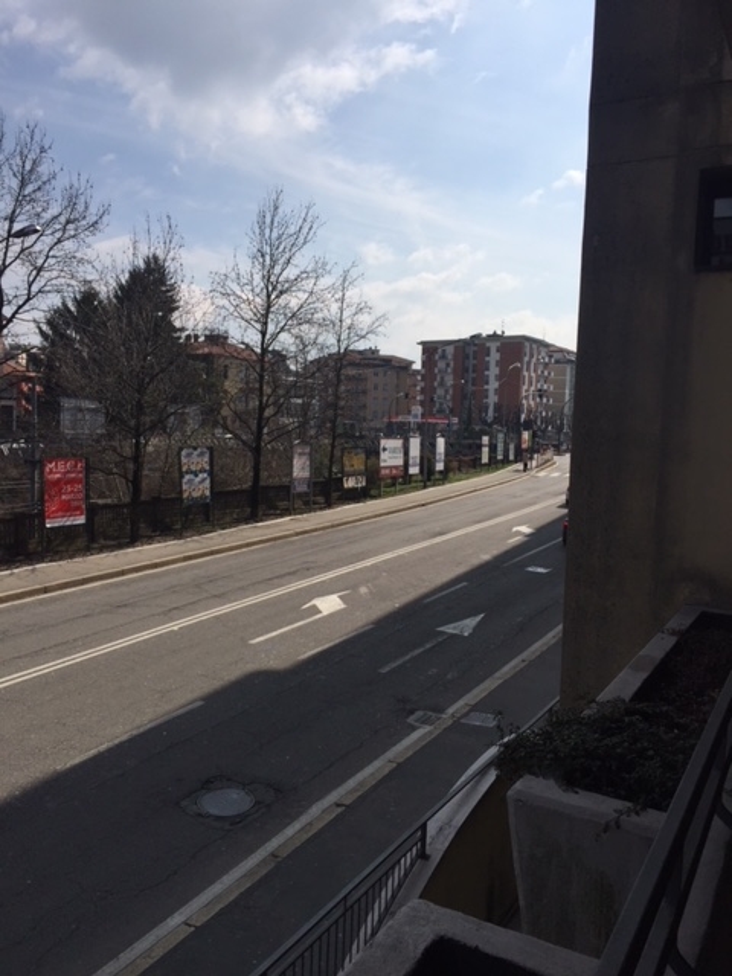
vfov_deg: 61.7
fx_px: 818
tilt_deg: -4.2
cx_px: 366
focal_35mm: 29
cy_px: 488
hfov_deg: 48.2
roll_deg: -3.5
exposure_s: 1/4405
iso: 32
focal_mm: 4.15
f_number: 2.2
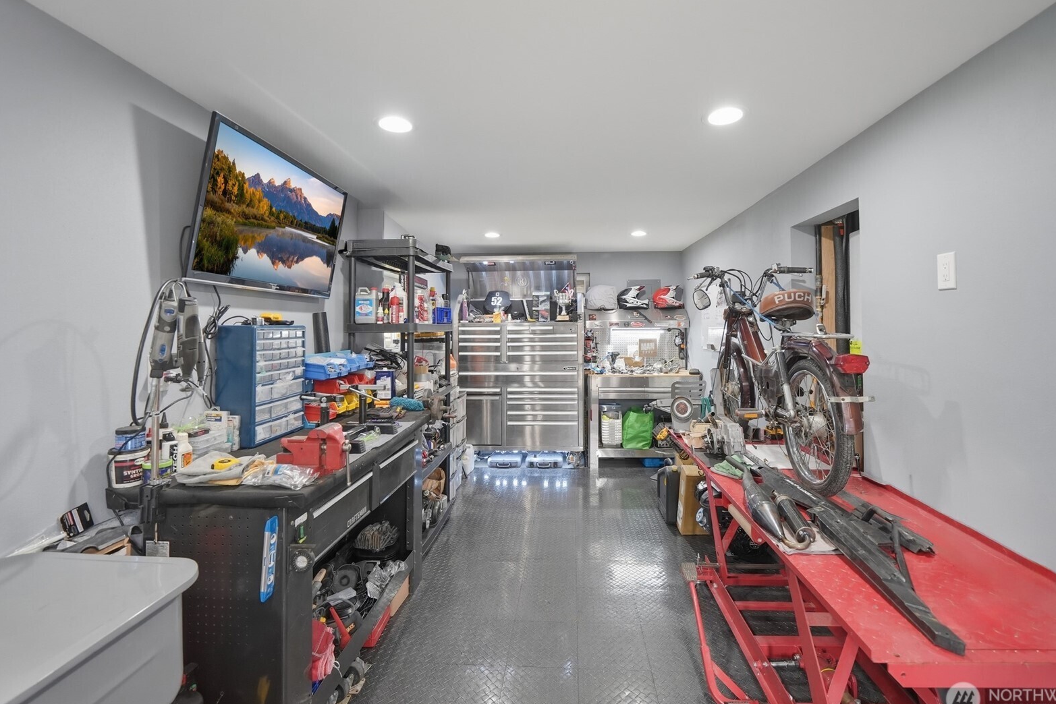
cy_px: 344
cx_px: 538
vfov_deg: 85.4
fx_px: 381
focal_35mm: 13
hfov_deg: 108.3
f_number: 4
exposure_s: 1/30
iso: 640
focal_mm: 12
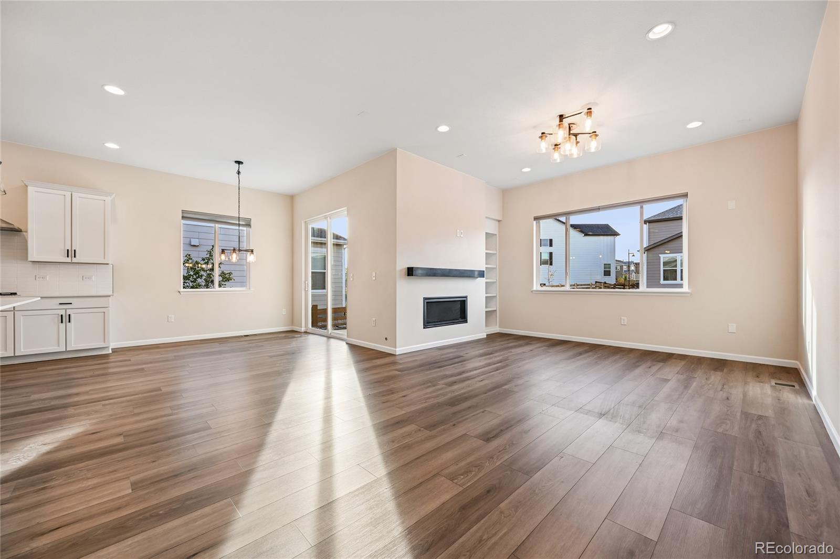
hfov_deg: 104.3
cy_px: 280
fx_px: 327
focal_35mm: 14
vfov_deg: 81.2
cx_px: 420
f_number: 8
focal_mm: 14
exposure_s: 1/20
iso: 64
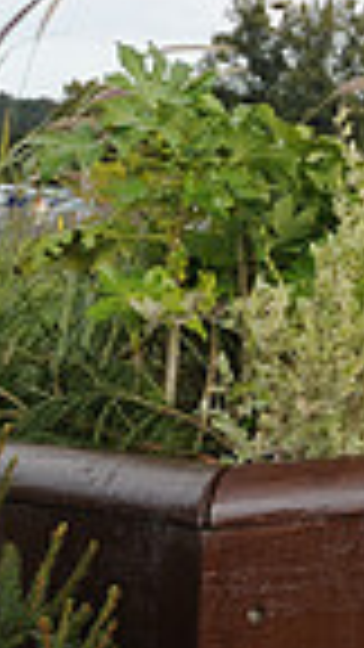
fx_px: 2540
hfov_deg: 7.6
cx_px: 926
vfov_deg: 14.4
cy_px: 76
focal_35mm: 148
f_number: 7.1
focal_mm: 35
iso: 800
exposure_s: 1/1000
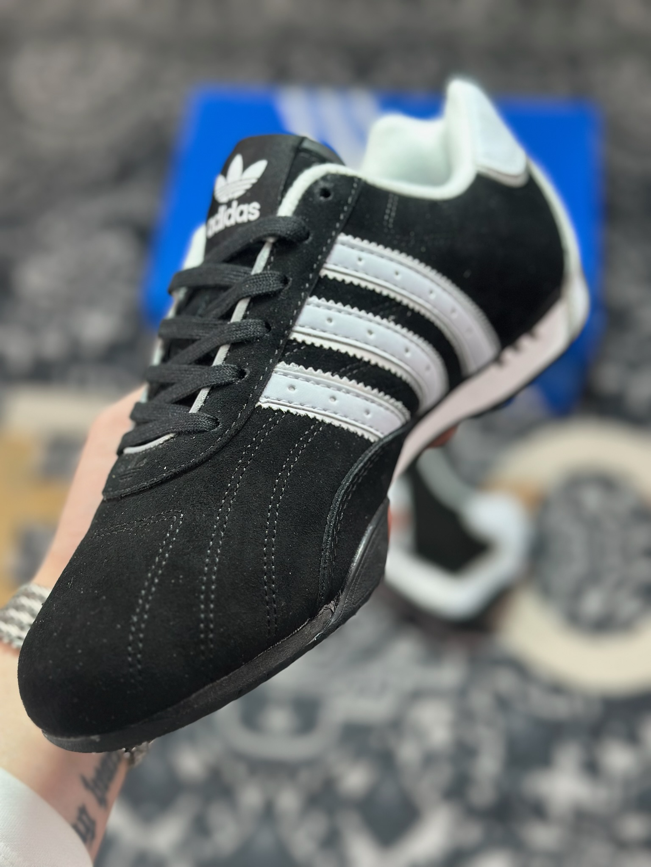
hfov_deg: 30.3
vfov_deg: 39.7
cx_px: 326
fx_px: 1204
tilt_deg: -56.9
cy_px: 434
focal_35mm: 48
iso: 80
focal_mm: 6.86
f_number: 1.78
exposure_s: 1/383
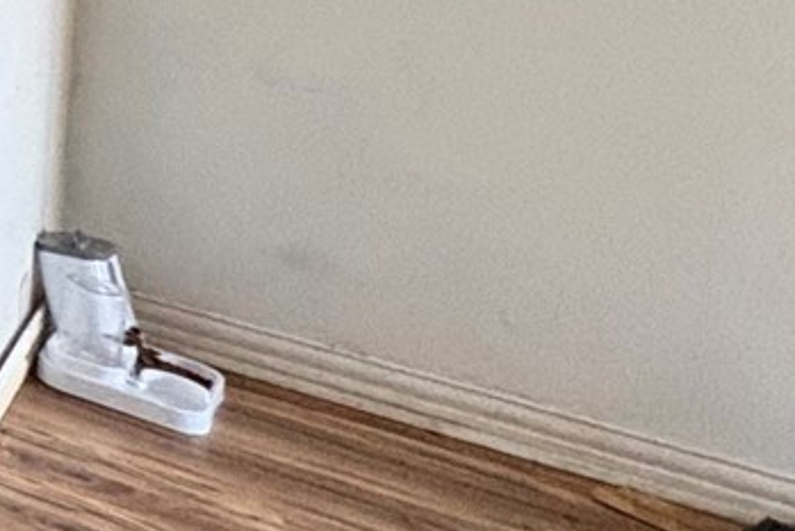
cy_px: -456
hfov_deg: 13.3
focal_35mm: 80
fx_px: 1767
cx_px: -1333
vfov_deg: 14.7
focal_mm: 2.22
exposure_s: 1/60
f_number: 2.2
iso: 400
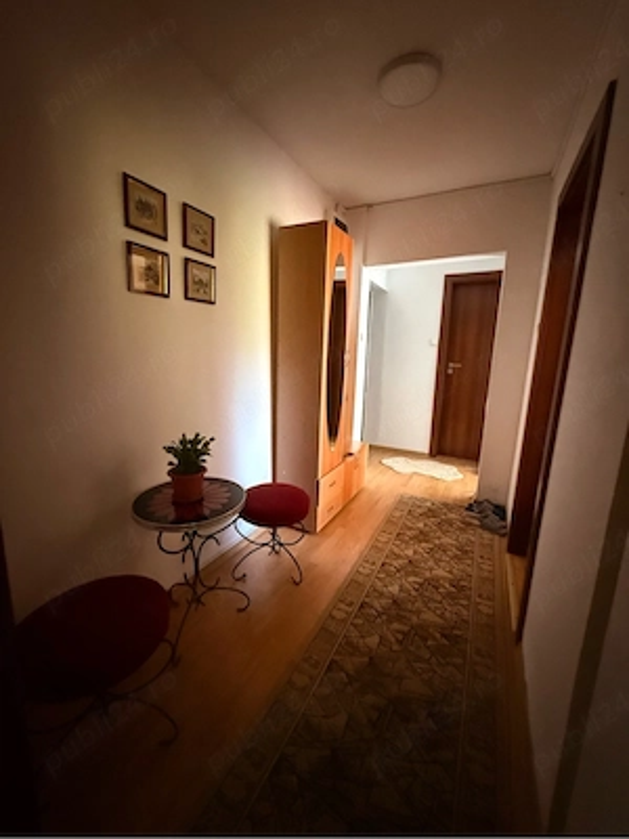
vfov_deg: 102.1
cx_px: 314
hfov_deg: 85.7
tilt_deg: -11.8
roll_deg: -2.5
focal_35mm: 14
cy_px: 420
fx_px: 339
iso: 1250
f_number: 2.2
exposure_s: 1/56
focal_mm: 2.22
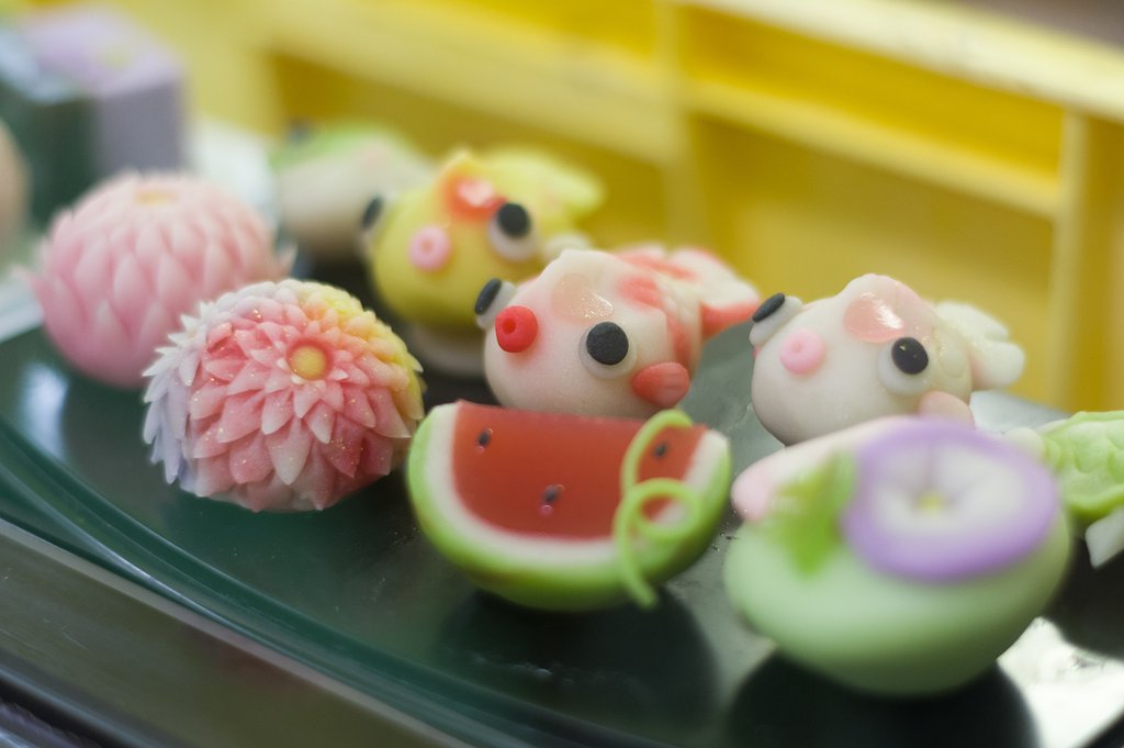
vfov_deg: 18.2
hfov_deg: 27.0
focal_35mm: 75
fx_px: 2340
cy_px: 374
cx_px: 562
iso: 800
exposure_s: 1/125
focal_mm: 50
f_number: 1.8
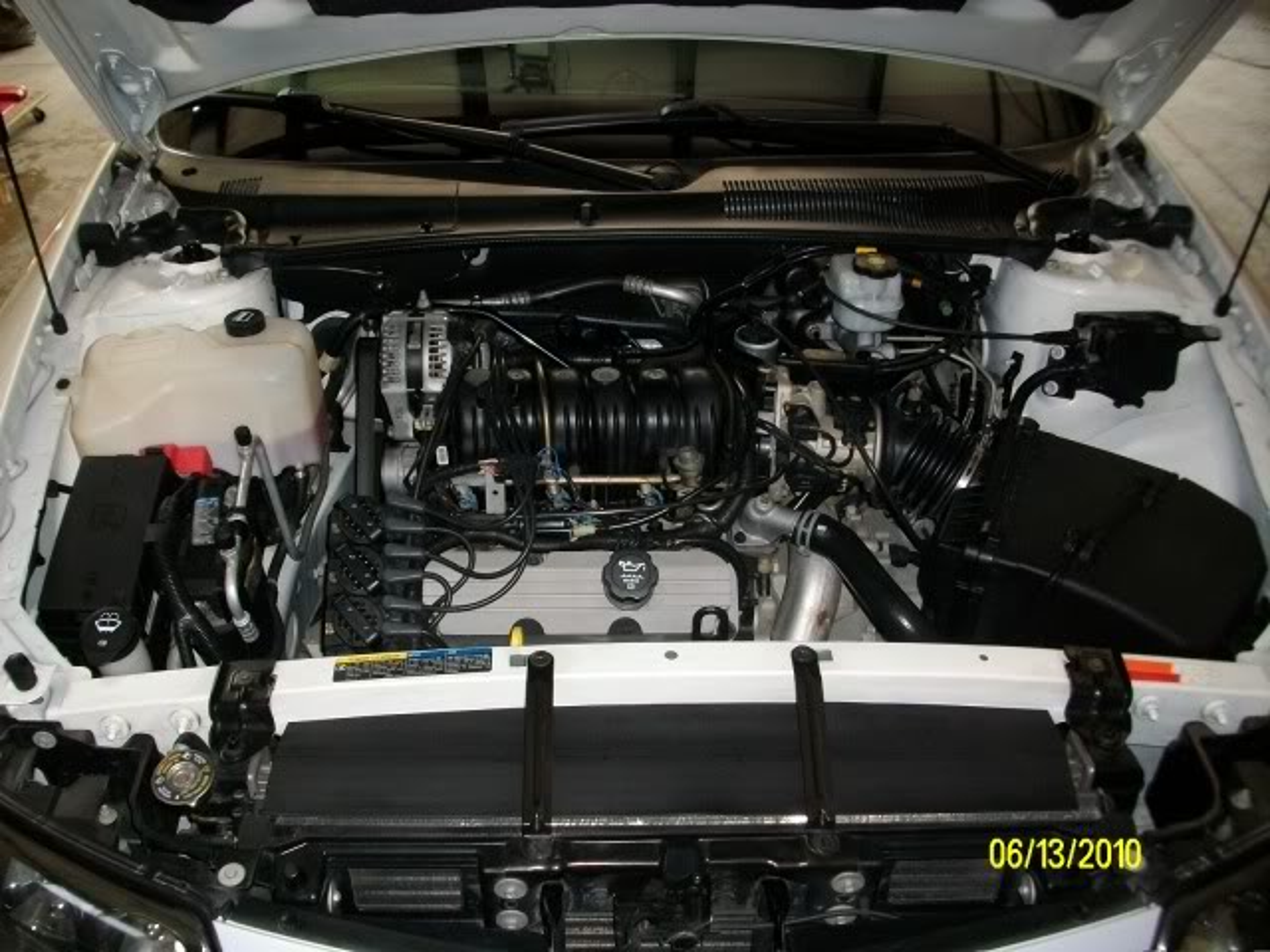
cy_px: 476
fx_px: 1174
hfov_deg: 56.8
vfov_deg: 44.2
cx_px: 635
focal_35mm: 32
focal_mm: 5.7
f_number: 2.9
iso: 125
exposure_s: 1/40
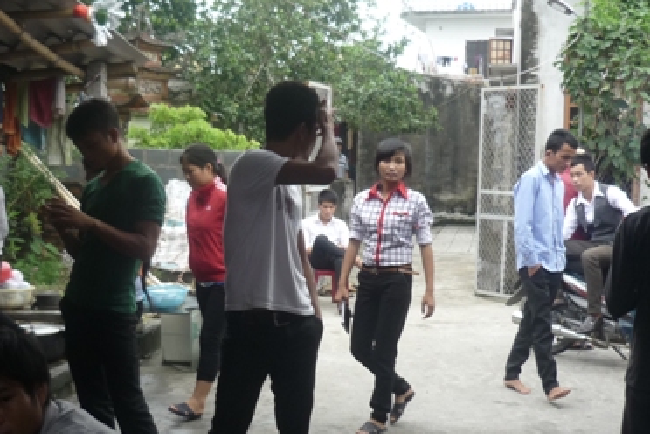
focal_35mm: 59
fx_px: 1065
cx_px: 276
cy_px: 278
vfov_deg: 22.9
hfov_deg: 33.9
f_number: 2.8
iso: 100
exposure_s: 1/250
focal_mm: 5.5
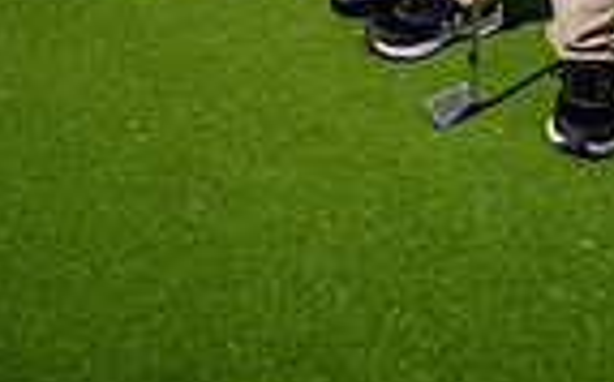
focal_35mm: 90
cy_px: -472
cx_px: 185
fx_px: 1504
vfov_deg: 12.2
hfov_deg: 22.9
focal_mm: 28
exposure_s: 1/250
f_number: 4
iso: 100
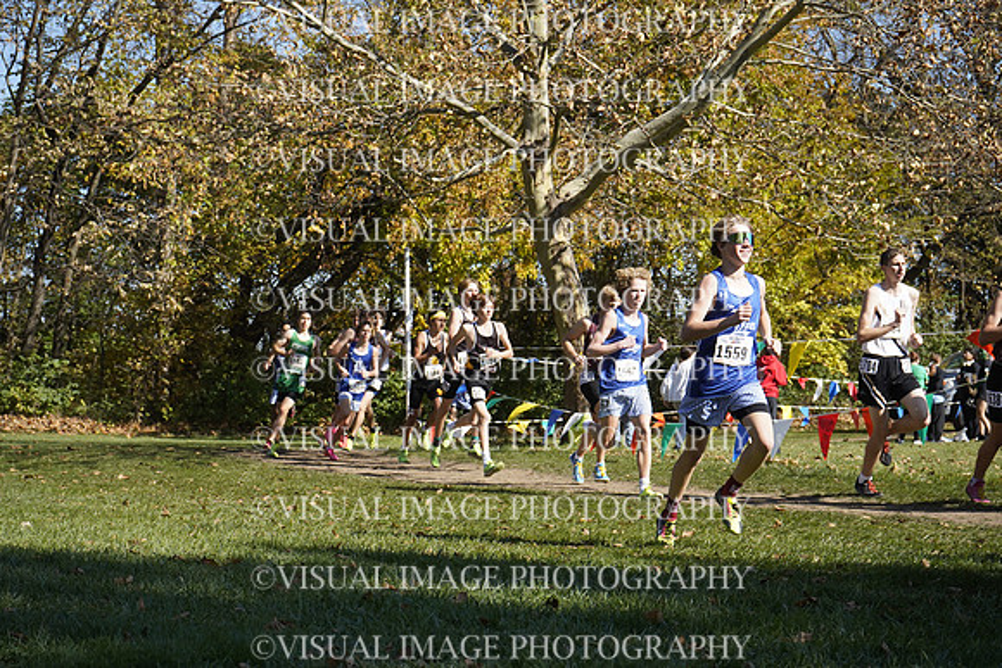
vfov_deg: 19.5
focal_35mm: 70
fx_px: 1949
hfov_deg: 28.8
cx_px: 501
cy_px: 334
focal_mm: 70
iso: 1600
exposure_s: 1/2500
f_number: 8
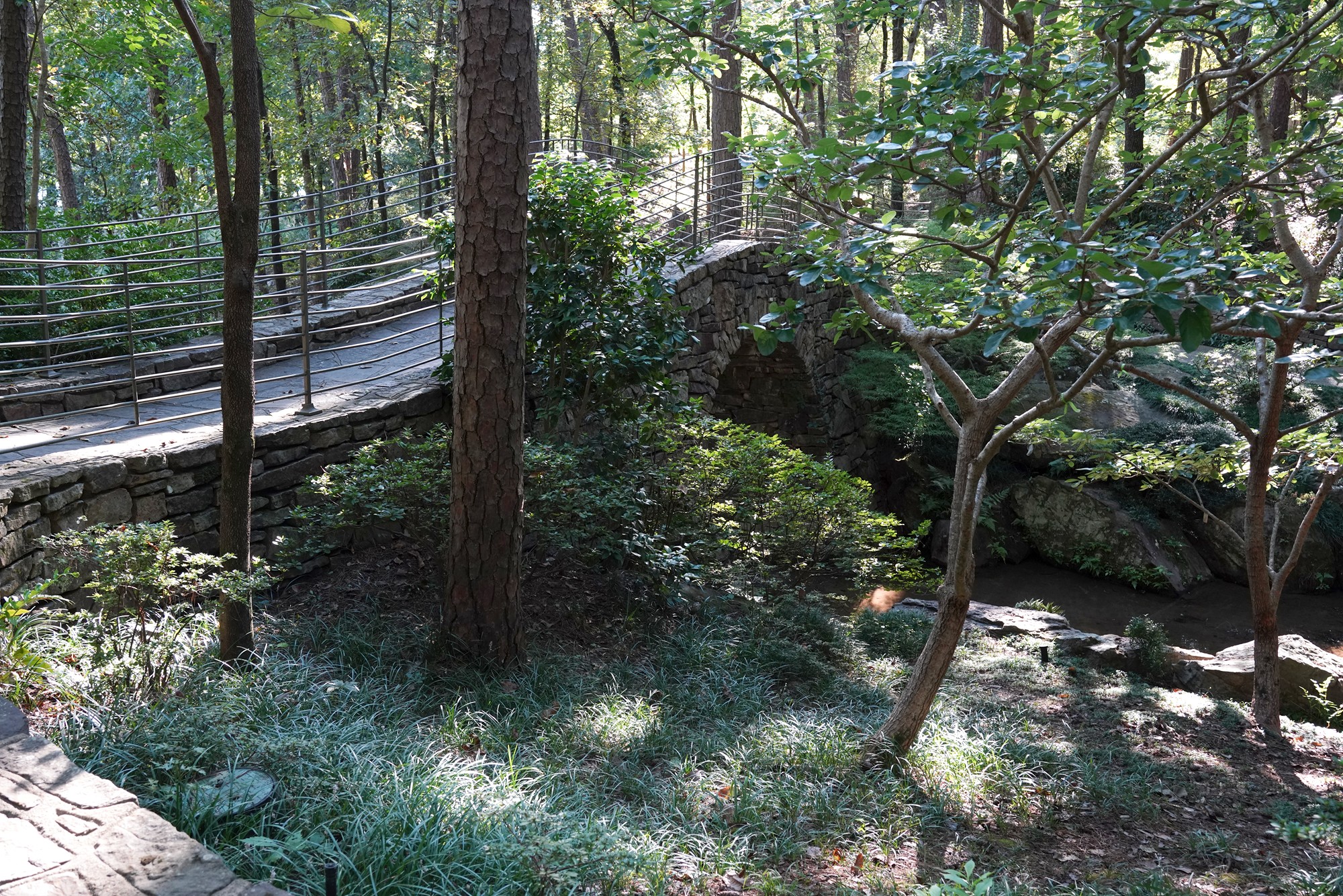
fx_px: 1380
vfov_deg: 36.0
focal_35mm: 37
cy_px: 448
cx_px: 672
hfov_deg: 51.9
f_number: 8
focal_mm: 37
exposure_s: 1/100
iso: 1250
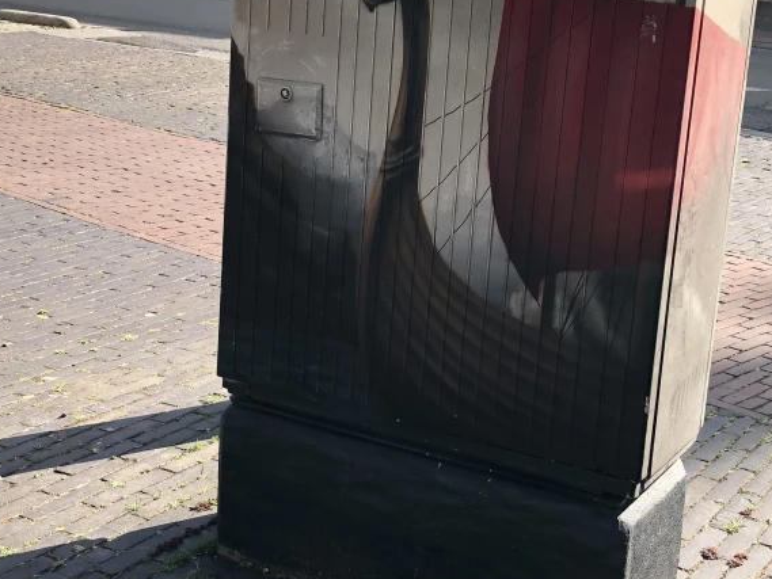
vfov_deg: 24.8
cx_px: 468
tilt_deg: -13.6
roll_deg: -3.9
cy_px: 267
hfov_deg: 32.6
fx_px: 1316
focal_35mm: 59
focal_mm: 4
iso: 20
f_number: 1.8
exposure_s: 1/640
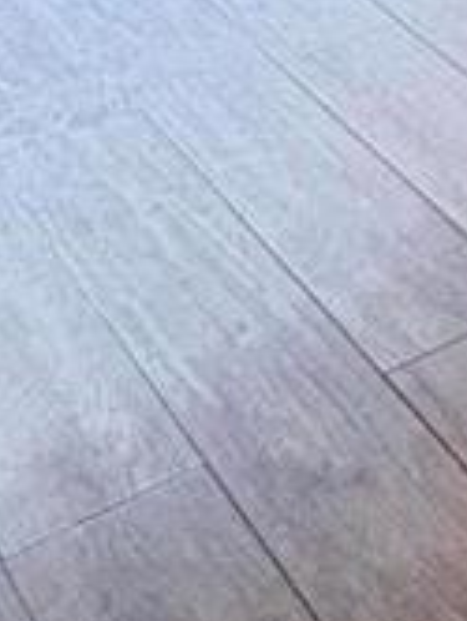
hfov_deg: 11.8
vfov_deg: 15.6
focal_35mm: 101
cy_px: -610
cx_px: 1132
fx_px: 1812
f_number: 2.2
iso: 400
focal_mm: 2.22
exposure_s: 1/120
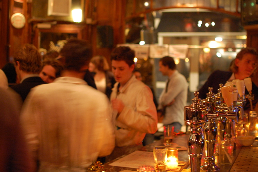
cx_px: 129
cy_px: 86
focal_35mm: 52
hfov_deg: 37.9
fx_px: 376
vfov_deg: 25.8
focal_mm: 35
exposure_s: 1/8
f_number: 1.8
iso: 1100
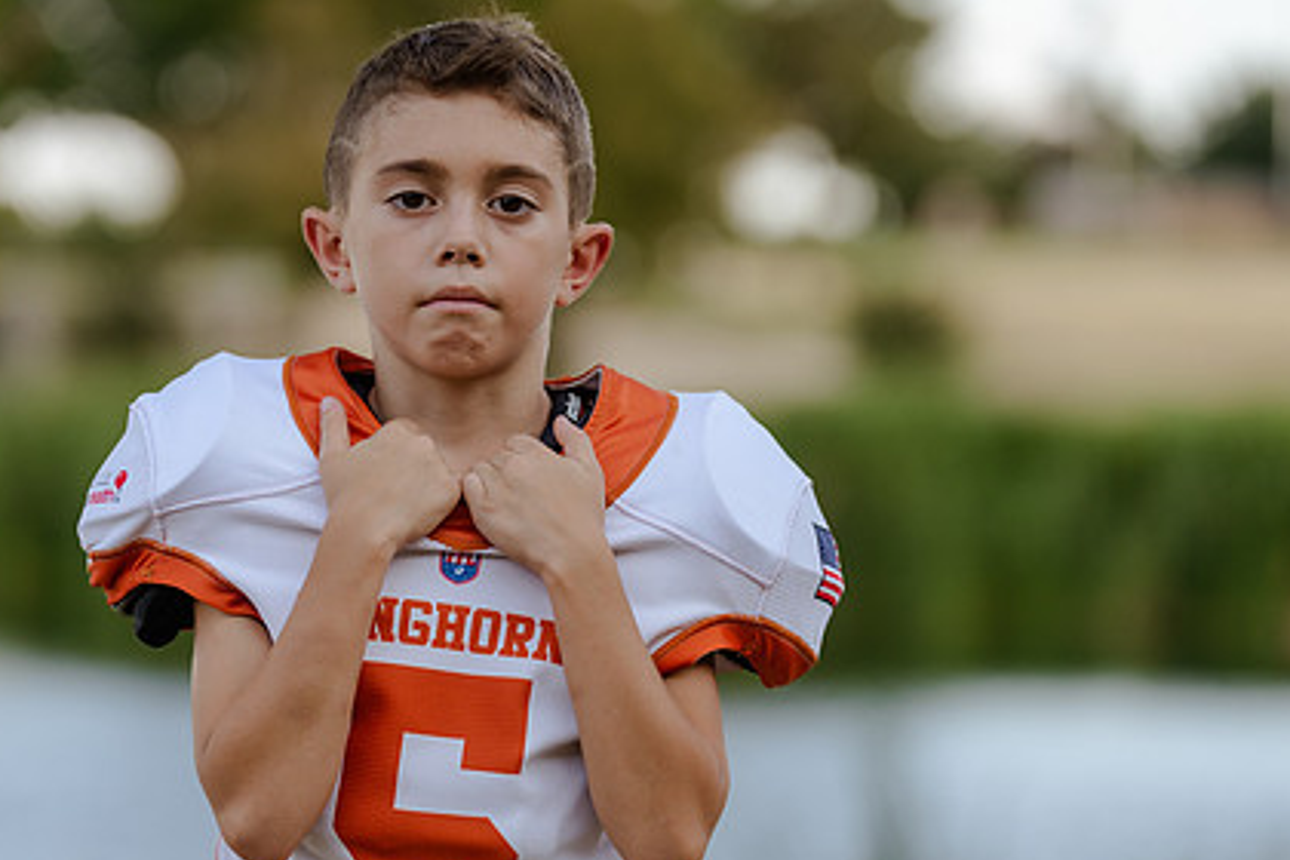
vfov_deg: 7.6
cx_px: 501
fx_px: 6485
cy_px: 468
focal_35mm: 181
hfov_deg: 11.4
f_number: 3.2
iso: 125
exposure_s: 1/320
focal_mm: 131
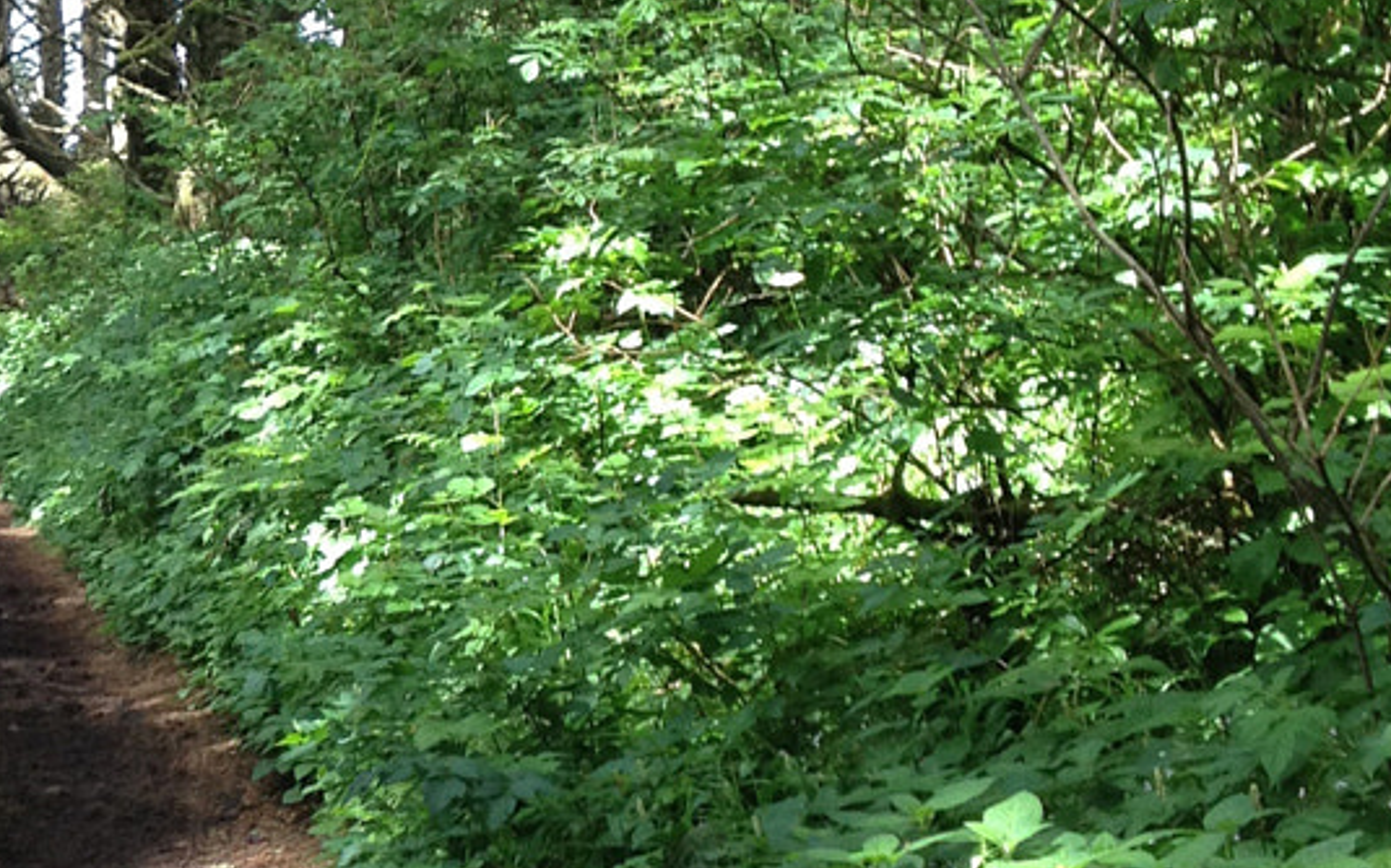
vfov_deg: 11.8
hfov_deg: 18.3
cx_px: -13
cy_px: 359
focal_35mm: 111
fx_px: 4207
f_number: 2.4
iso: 50
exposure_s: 1/120
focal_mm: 4.28
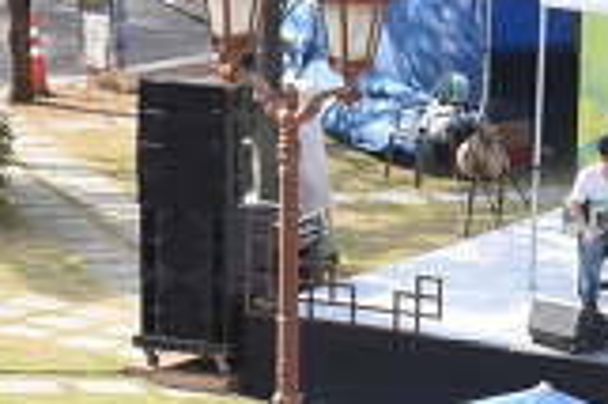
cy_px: -211
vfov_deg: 2.7
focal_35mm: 500
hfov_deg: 4.1
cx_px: 59
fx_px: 8436
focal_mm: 85
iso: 1000
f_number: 16
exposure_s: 1/250
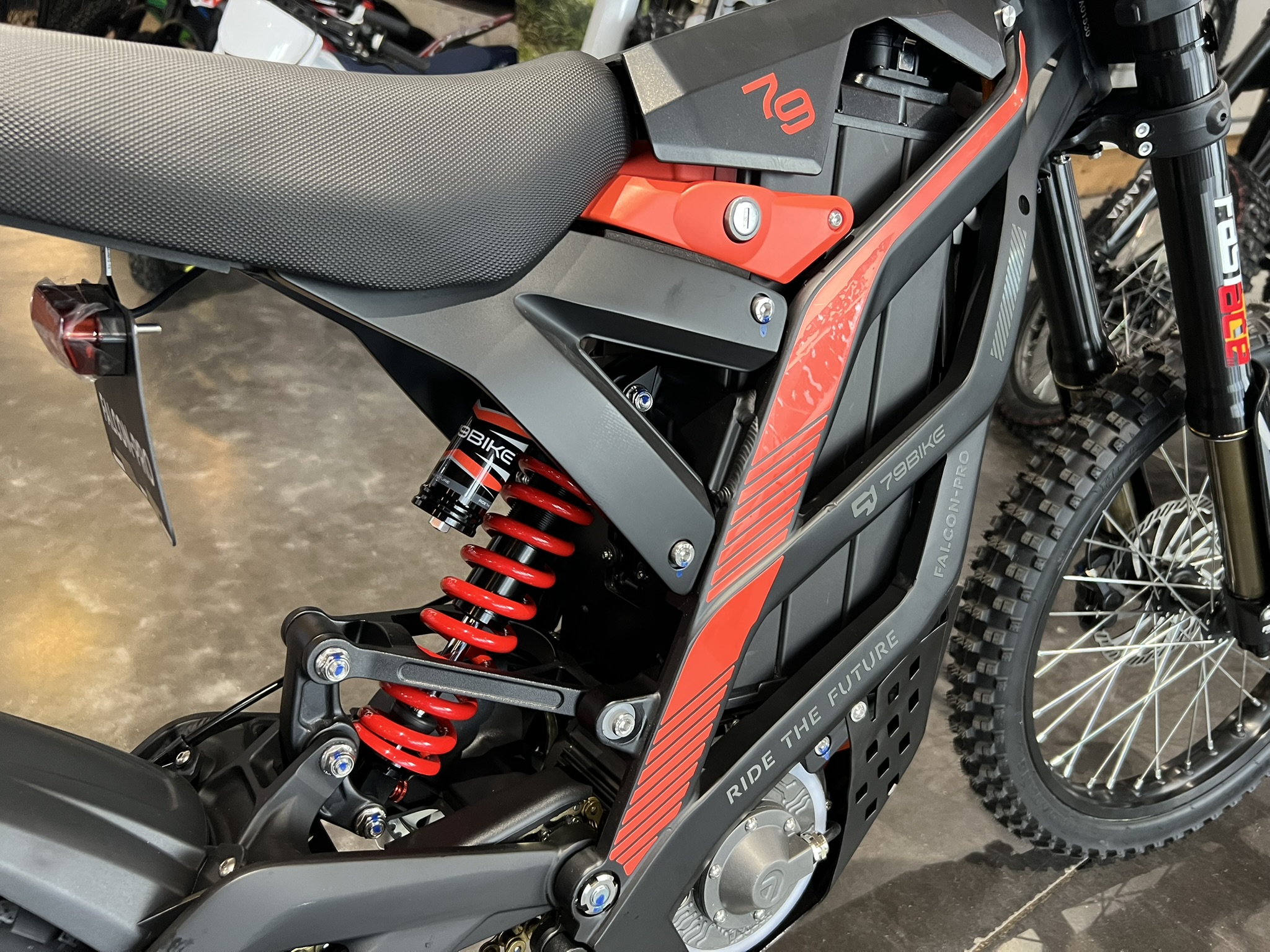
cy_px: 476
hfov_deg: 67.3
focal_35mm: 26
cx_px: 635
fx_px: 954
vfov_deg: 53.1
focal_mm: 5.7
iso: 250
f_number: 1.5
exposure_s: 1/60
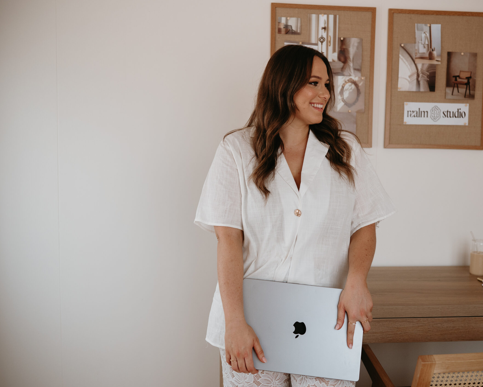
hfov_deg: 45.5
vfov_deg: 37.3
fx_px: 572
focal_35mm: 40
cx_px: 292
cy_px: 196
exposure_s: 1/1000
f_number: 2.8
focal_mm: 35
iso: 800
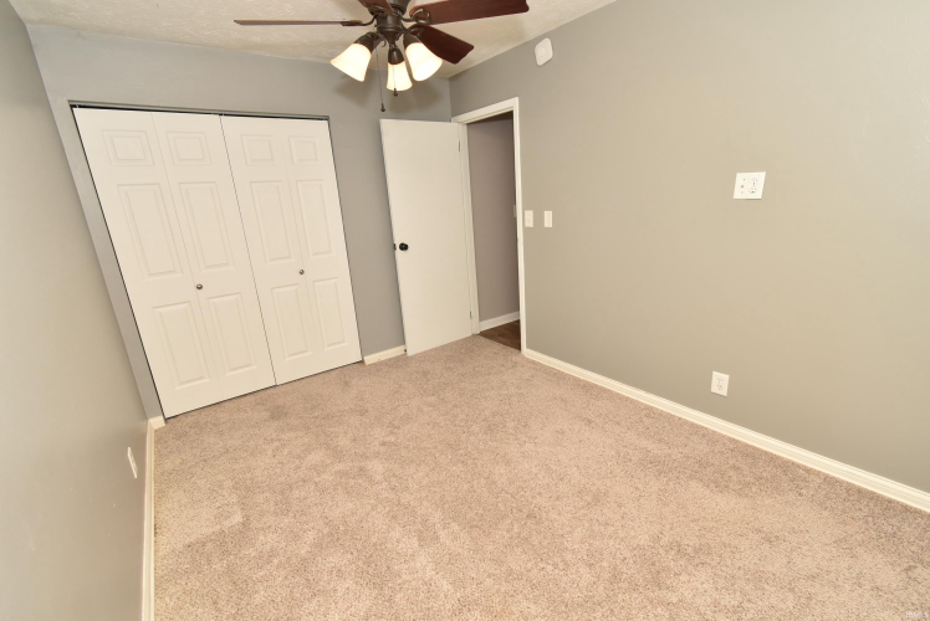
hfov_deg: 100.3
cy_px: 310
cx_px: 465
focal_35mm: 15
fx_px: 388
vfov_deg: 77.4
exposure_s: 1/100
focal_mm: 10
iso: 400
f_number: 9
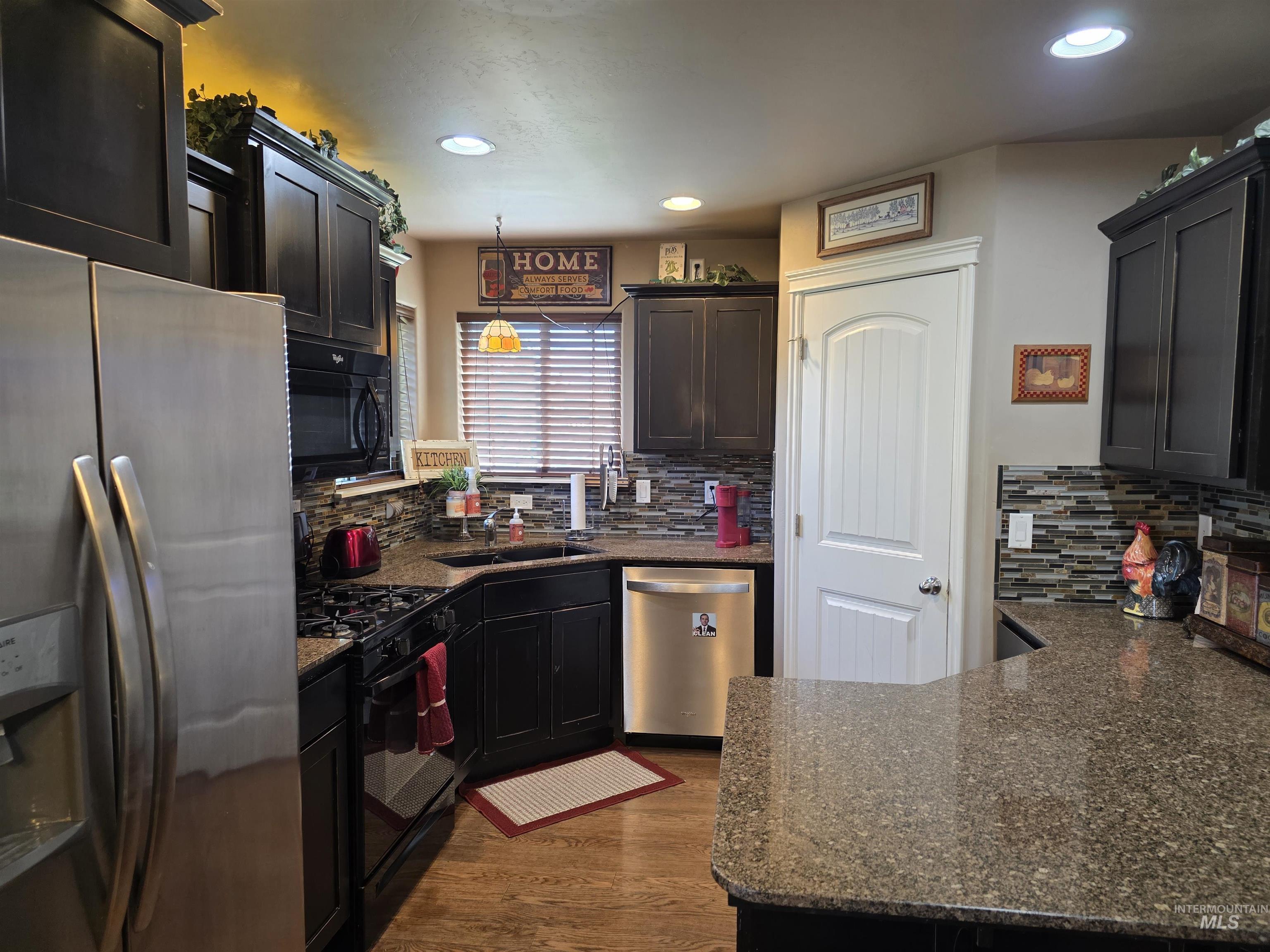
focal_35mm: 23
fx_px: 844
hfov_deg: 73.9
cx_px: 635
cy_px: 476
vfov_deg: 58.9
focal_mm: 6.3
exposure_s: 1/120
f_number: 1.7
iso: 320
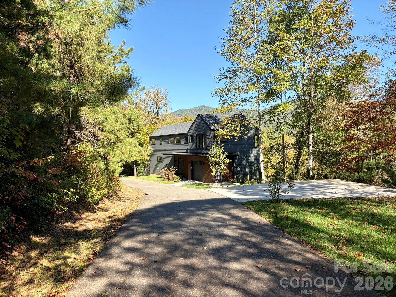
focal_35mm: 26
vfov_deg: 53.1
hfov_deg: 67.3
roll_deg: +0.5
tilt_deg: +0.9
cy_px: 148
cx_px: 198
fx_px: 297
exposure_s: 1/1239
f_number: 1.6
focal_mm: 5.96
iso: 50
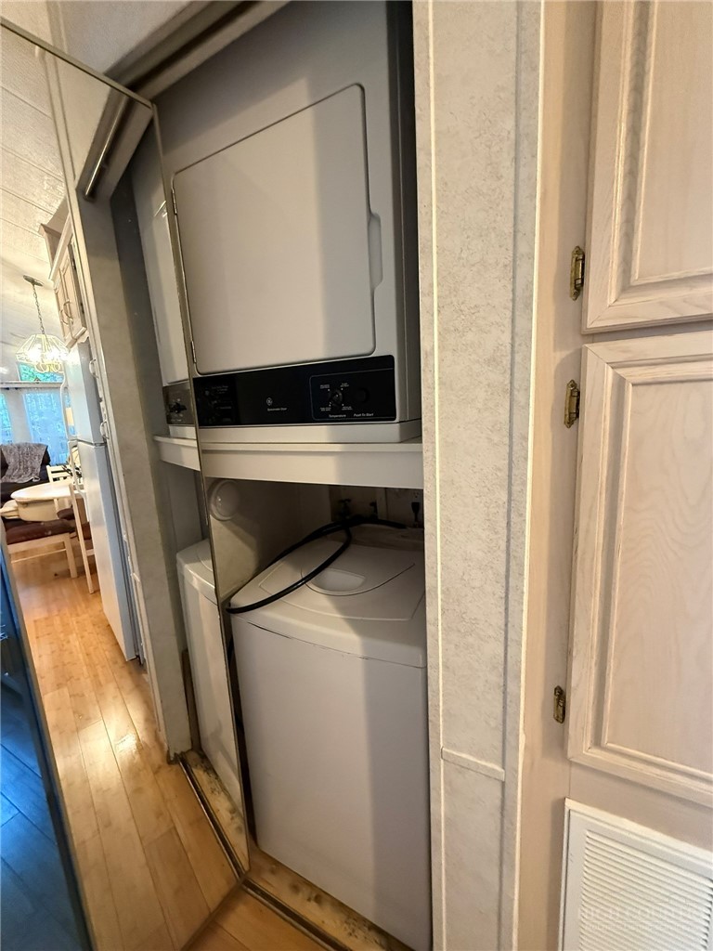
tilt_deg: -10.0
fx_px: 384
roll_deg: +2.7
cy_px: 476
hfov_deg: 85.7
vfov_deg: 102.1
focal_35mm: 14
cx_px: 356
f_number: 2.2
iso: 1000
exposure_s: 1/60
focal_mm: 2.22
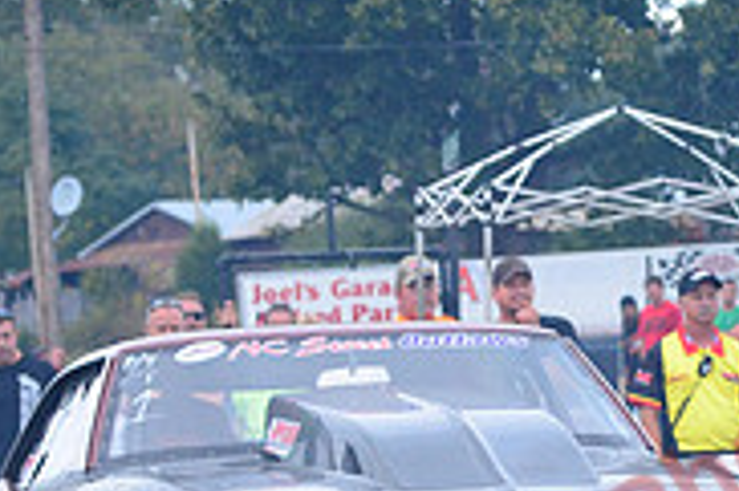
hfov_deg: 6.2
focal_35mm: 334
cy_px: 528
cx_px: 678
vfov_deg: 4.1
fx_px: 6850
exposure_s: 1/400
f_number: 5
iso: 1000
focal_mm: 70
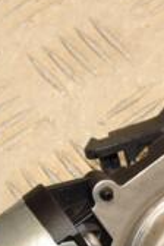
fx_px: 1645
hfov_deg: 5.7
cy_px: 274
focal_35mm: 241
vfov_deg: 8.5
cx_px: 184
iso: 800
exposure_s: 1/200
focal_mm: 45
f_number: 9
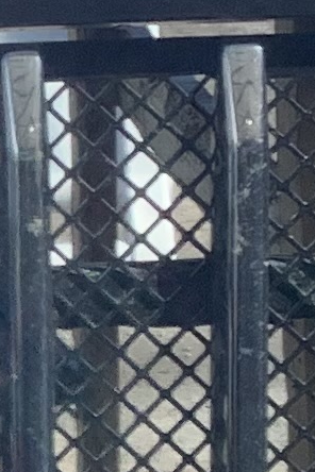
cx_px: -512
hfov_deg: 5.5
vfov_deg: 8.6
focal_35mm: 237
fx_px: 3110
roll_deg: +3.5
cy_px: 496
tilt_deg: -18.8
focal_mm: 3.3
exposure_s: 1/708
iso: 25
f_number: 2.4
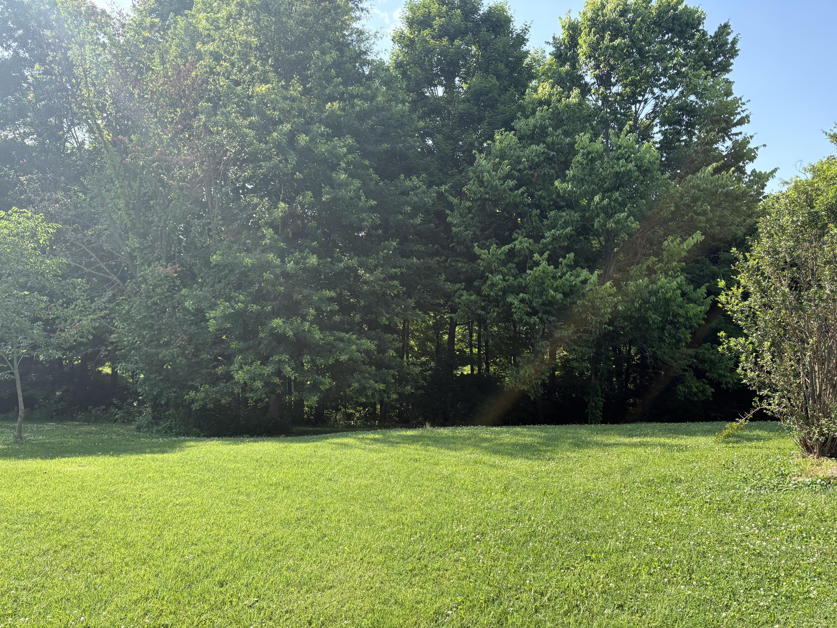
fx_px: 629
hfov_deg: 67.3
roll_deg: -0.1
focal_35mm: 26
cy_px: 314
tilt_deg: +2.5
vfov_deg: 53.1
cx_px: 418
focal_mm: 5.96
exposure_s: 1/1032
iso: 64
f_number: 1.6
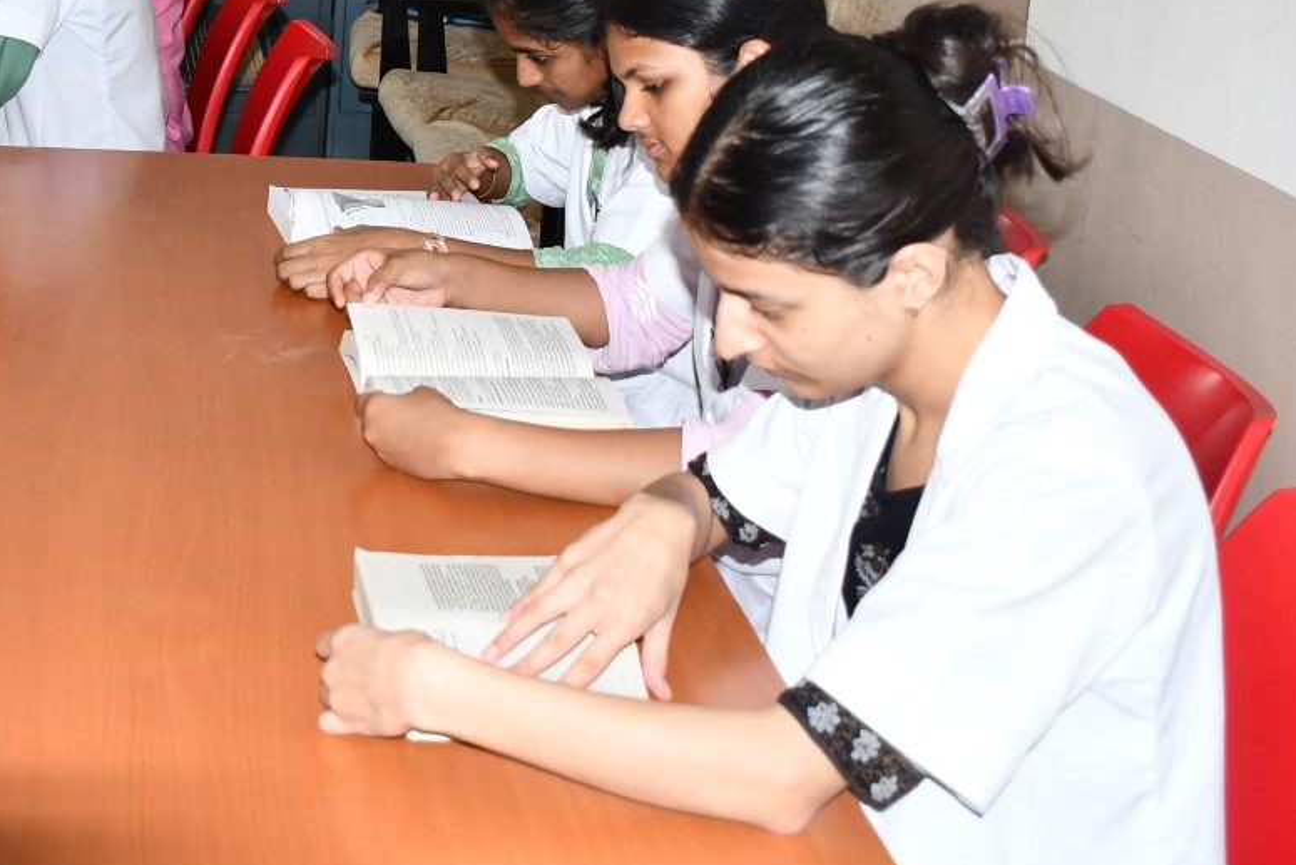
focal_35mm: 69
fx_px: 2484
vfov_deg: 19.3
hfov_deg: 28.6
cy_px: 27
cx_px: 253
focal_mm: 22
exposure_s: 1/60
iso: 640
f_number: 4.5
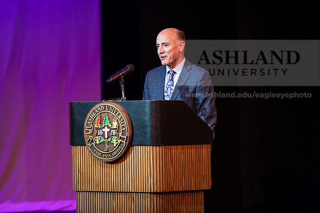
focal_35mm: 200
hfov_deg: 10.3
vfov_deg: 6.9
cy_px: 106
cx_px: 160
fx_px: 1778
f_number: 2.8
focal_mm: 200
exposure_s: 1/200
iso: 1600
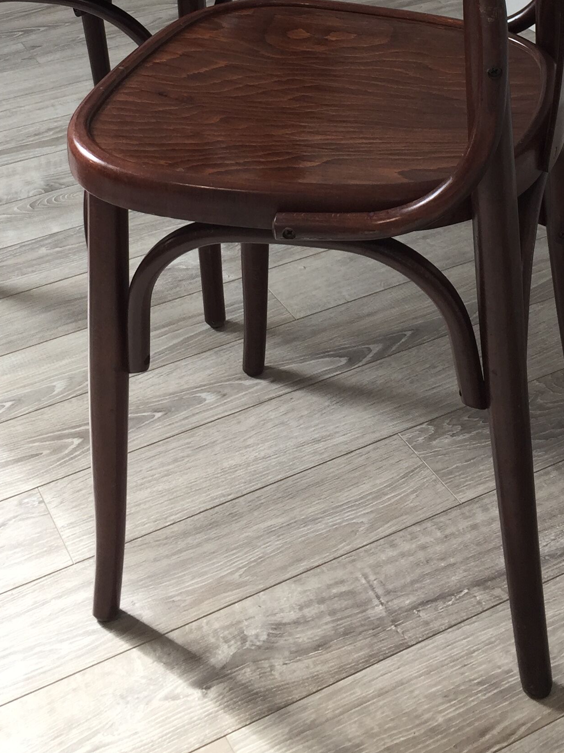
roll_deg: +1.4
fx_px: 1239
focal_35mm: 57
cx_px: 274
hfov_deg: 25.6
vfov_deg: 31.6
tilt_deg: -21.1
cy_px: 26
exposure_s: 1/50
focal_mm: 4.15
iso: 32
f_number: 2.2
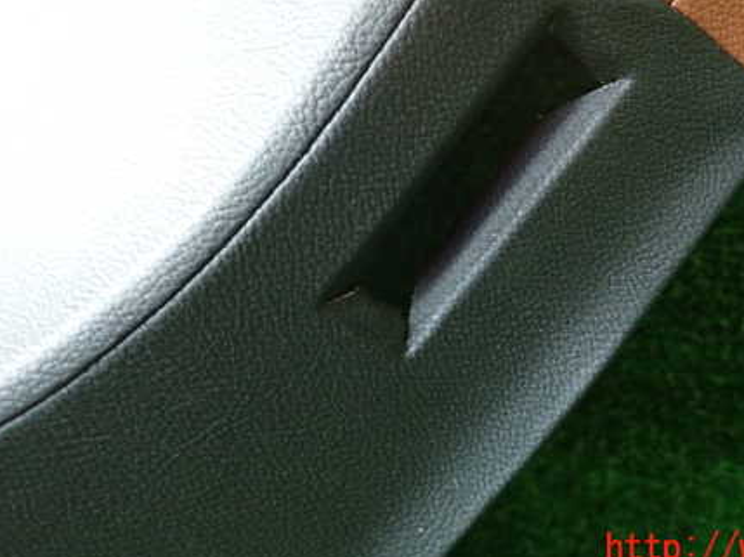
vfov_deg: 40.1
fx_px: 752
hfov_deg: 52.0
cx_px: 477
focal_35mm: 35
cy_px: 180
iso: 400
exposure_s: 1/30
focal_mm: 4.5
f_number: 2
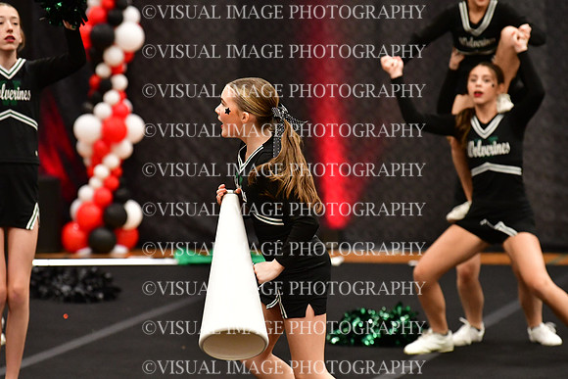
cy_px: 190
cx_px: 284
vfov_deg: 5.0
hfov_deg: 7.4
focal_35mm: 277
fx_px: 4371
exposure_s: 1/500
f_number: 3.5
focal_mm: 185
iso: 5000
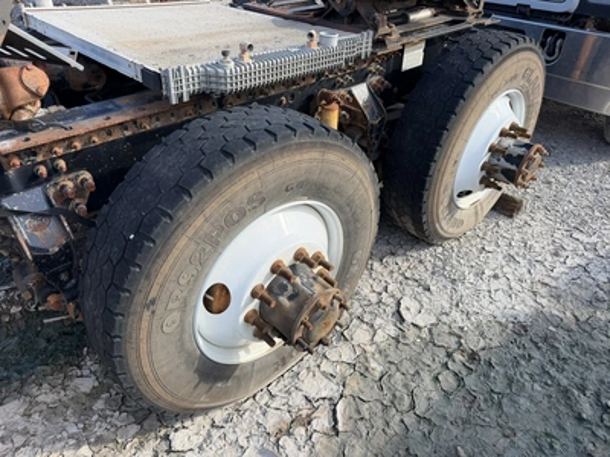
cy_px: 228
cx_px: 305
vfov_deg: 56.8
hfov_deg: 71.6
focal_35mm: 24
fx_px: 423
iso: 100
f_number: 1.78
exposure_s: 1/1464
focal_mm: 6.76
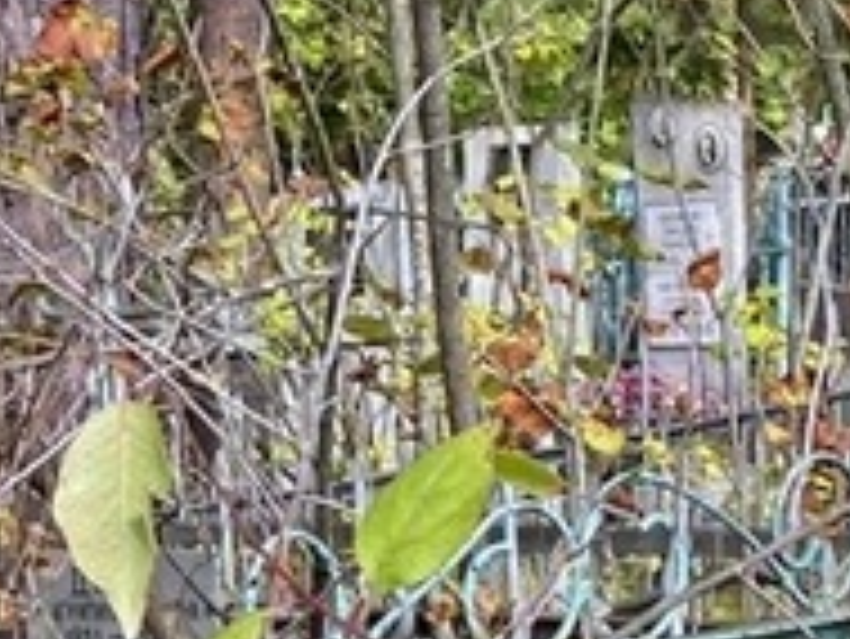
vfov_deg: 10.3
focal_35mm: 141
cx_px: -130
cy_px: 810
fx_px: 3464
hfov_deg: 13.6
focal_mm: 4.25
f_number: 1.8
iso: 32
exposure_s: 1/385
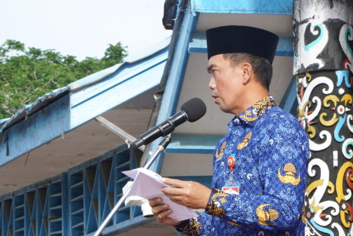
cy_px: 126
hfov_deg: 9.0
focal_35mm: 230
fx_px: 2252
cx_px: 178
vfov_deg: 6.0
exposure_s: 1/100
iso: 640
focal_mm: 105
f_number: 18
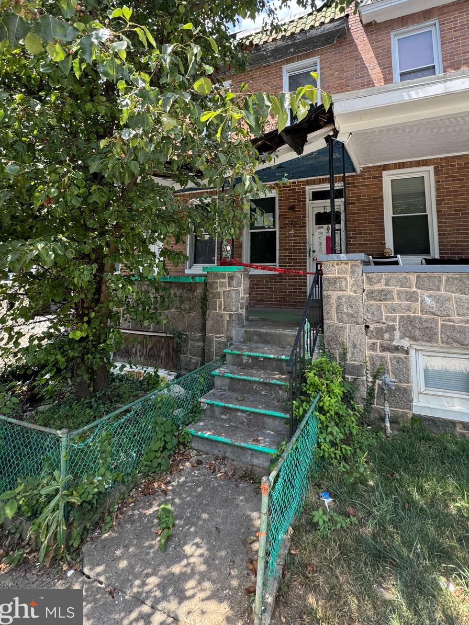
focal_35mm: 18
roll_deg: -0.9
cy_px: 230
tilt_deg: +5.1
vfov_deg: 85.9
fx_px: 325
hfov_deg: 71.5
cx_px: 254
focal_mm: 2.22
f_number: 2.2
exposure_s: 1/248
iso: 40
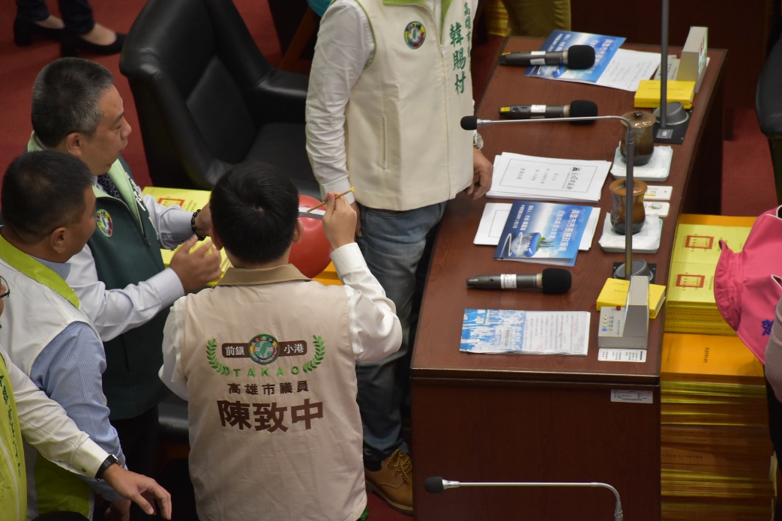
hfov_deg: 9.8
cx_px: 391
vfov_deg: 6.5
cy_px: 259
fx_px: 4582
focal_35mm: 211
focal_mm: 140
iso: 1600
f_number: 5.6
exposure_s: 1/100
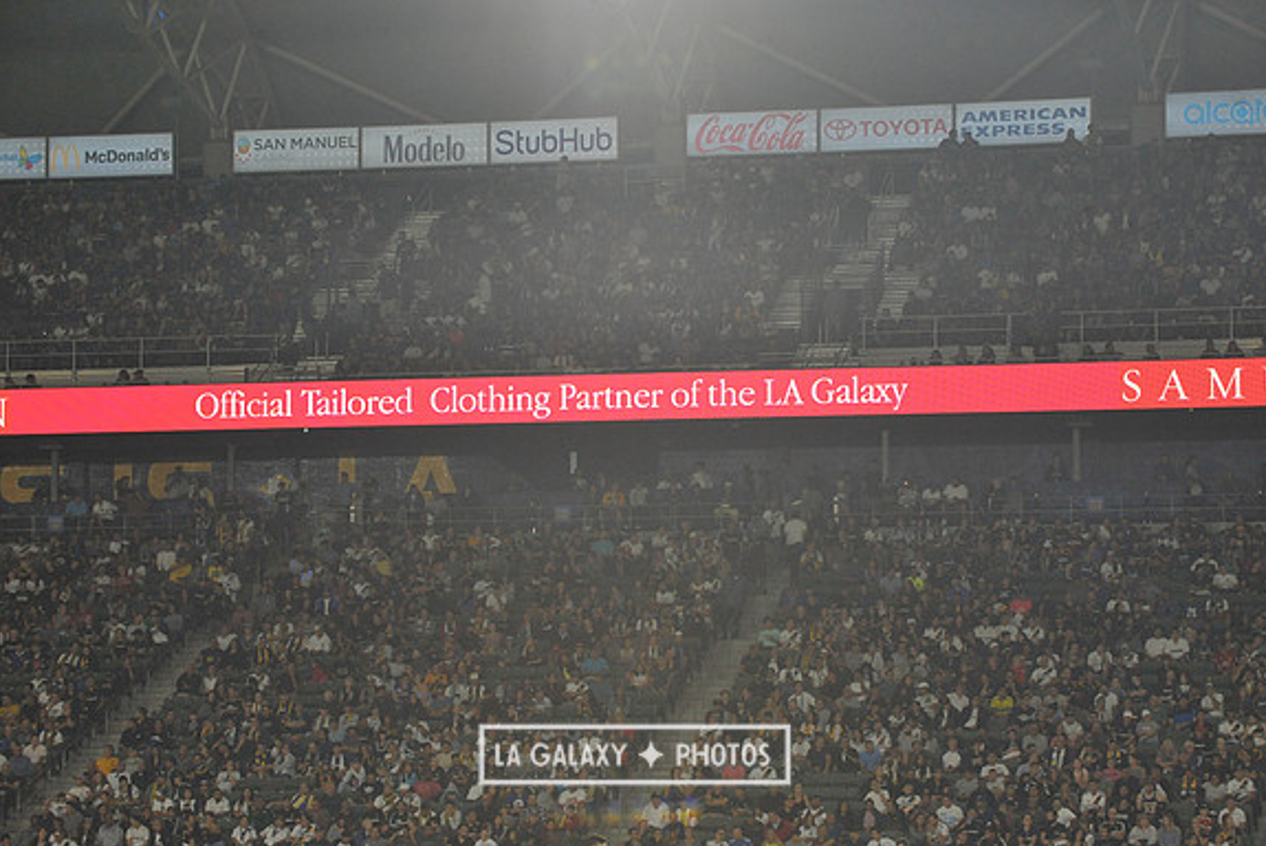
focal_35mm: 131
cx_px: 634
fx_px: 4609
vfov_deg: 10.5
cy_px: 423
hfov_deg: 15.6
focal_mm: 130
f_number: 10
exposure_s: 1/400
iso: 3200
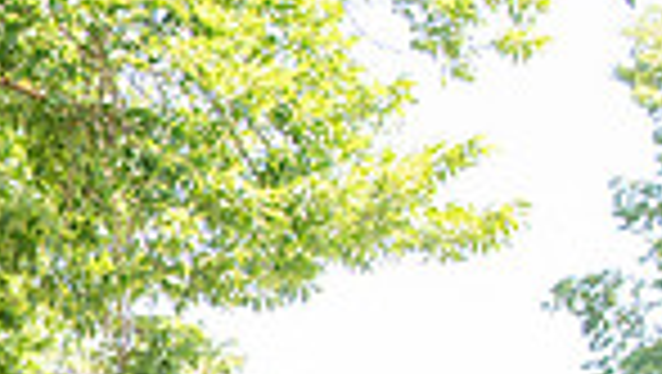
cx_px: -576
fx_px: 2618
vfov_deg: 7.9
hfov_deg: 12.9
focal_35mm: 149
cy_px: 640
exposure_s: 1/400
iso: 500
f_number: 4.5
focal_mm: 24
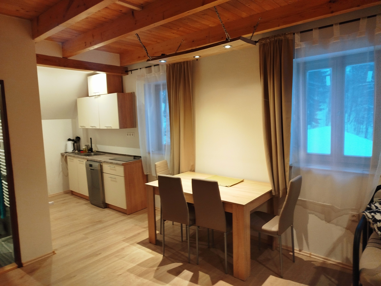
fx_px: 264
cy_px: 143
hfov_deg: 71.6
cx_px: 190
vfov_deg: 56.8
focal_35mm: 24
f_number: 1.7
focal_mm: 5.31
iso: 400
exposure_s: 1/33
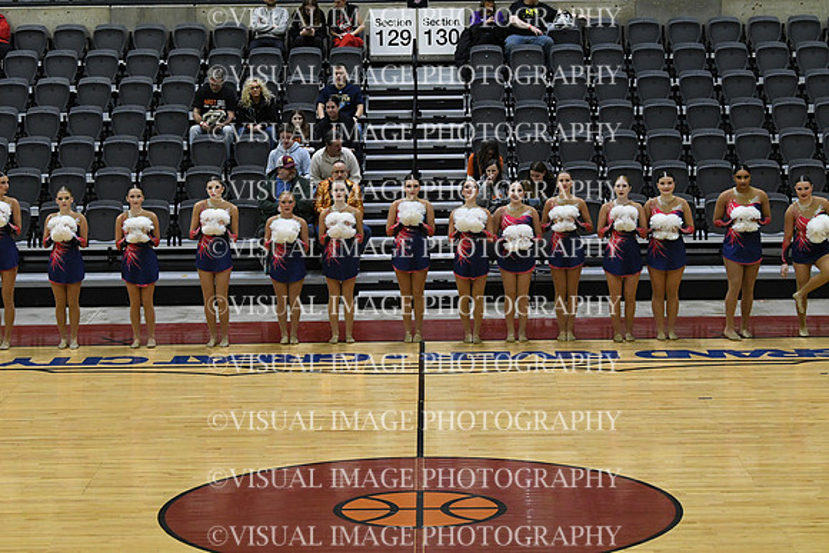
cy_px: 276
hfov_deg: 18.9
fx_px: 2487
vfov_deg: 12.7
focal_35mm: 108
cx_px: 414
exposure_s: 1/500
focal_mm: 72
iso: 4000
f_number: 4
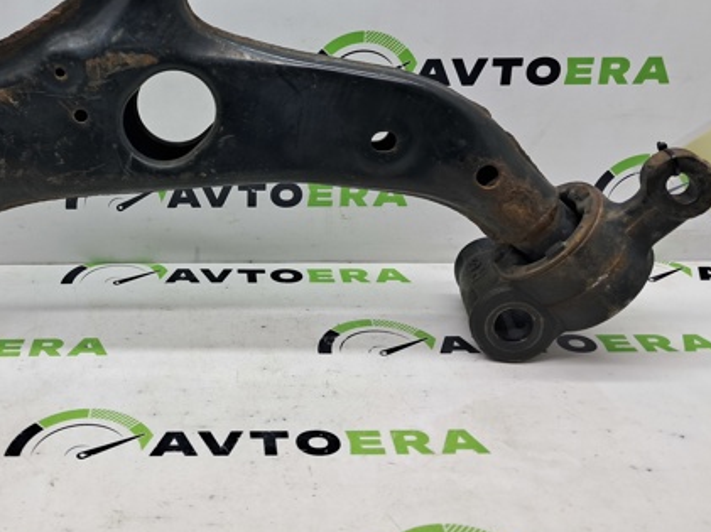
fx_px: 841
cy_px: 144
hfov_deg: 44.7
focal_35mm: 41
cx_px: 203
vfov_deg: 34.5
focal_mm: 4
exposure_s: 1/50
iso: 50
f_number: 1.8
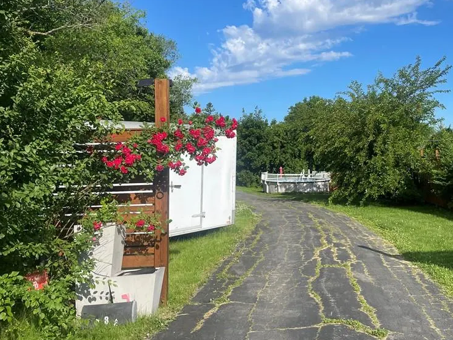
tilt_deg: +4.7
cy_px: 126
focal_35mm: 36
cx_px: 291
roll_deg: +1.8
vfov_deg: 39.4
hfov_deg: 50.7
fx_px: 471
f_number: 1.6
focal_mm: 4.2
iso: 32
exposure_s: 1/3861
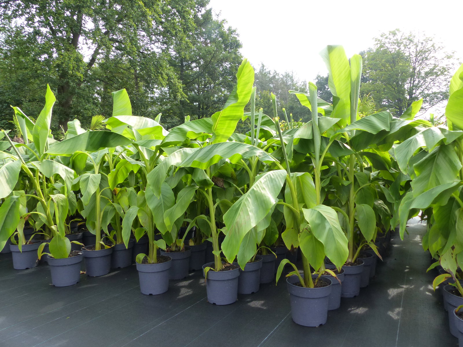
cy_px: 174
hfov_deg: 69.4
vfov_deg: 54.9
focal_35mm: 25
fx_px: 334
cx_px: 232
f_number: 4
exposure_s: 1/200
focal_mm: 4.5
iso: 160
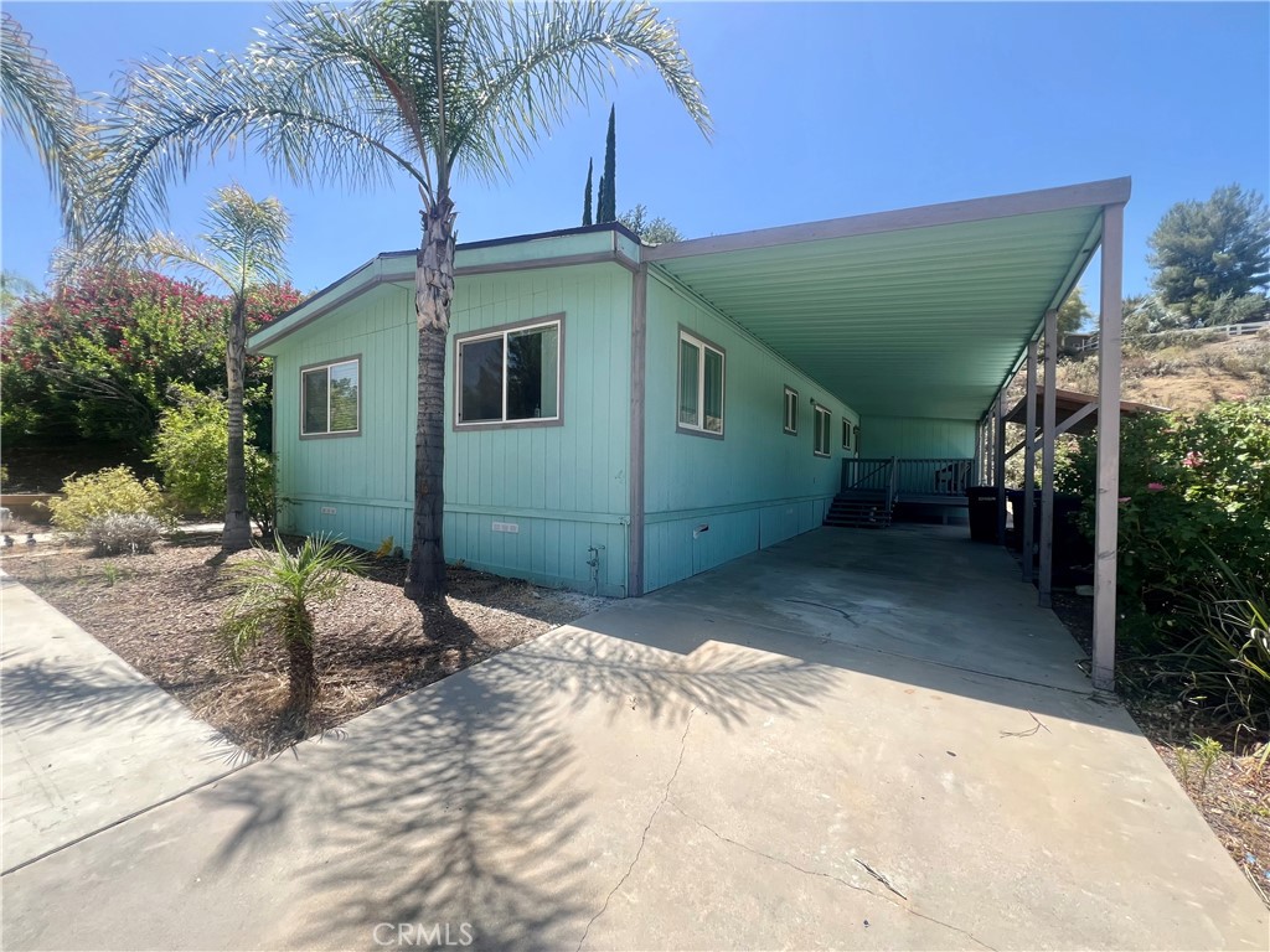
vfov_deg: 89.9
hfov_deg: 106.2
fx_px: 477
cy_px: 476
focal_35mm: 13
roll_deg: -0.7
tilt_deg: -0.2
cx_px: 635
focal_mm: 1.57
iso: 32
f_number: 1.8
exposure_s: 1/550
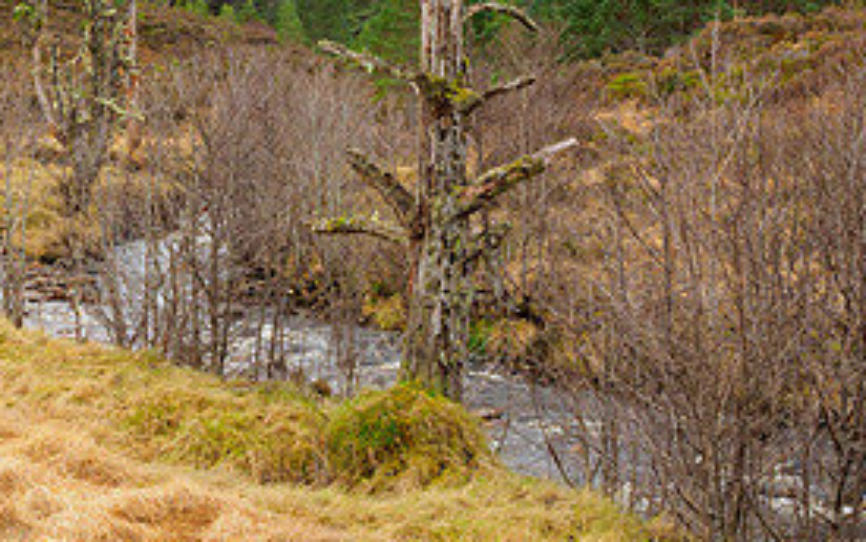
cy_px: 131
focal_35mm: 76
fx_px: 1794
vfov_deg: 17.1
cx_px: 167
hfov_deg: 26.6
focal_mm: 17
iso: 200
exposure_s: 1/13
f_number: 7.1
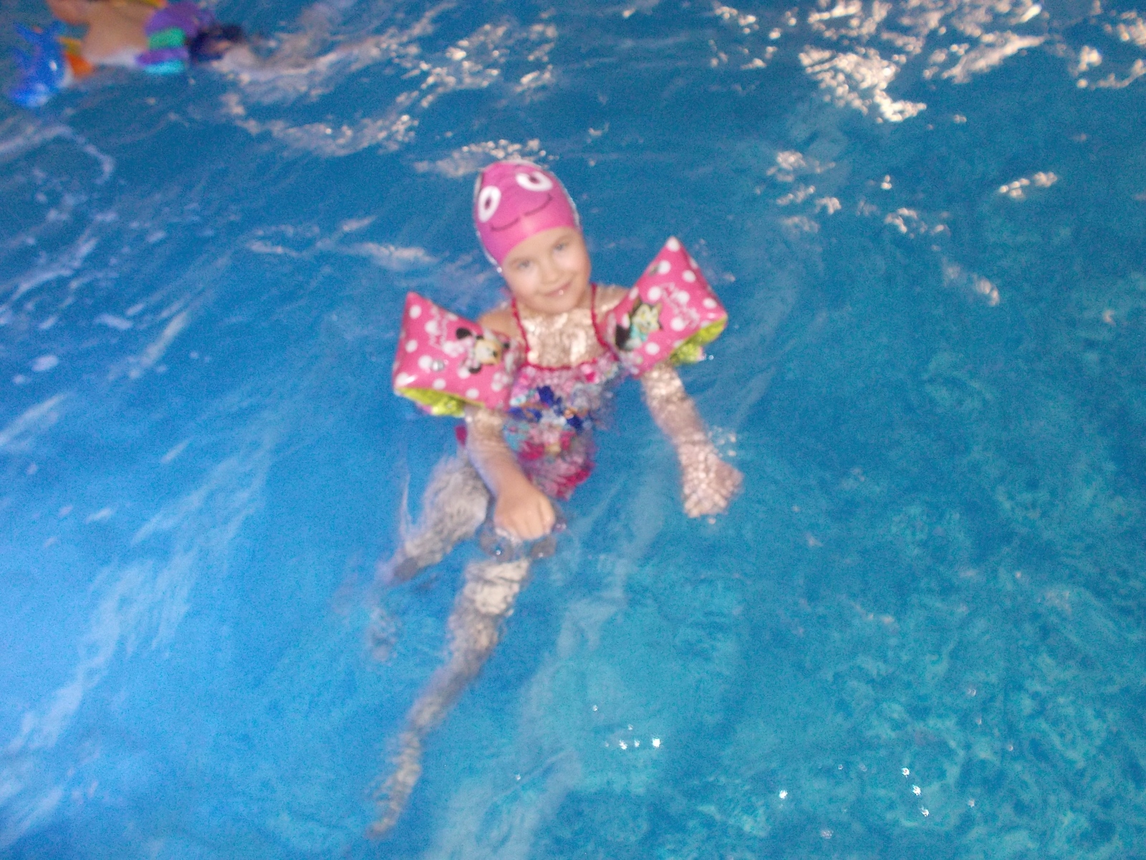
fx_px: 960
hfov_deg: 61.7
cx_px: 573
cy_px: 430
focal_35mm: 29
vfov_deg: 48.2
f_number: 3.3
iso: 200
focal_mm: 4.1
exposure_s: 1/25
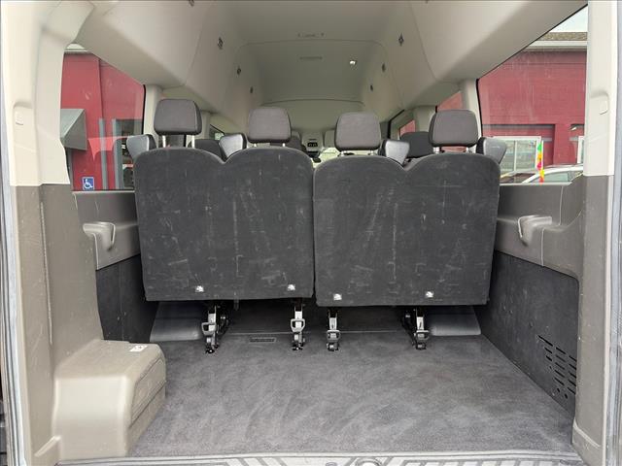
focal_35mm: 26
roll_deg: +1.0
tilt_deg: -6.1
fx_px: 467
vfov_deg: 53.1
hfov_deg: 67.3
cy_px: 233
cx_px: 311
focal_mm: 5.96
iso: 64
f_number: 1.6
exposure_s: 1/122
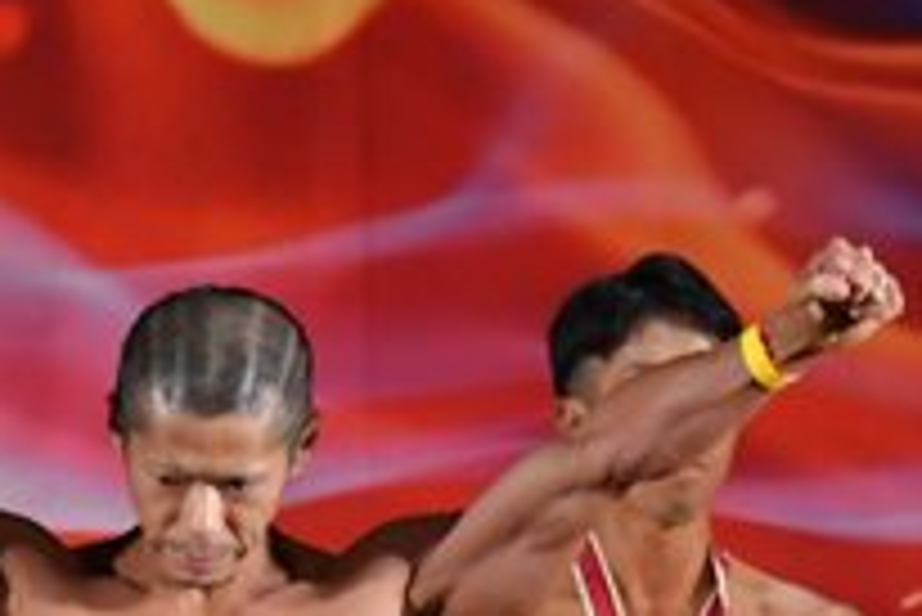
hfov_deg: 2.5
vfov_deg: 1.7
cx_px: -133
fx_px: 21015
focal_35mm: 820
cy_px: 1070
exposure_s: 1/400
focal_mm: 145
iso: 3200
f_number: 5.6
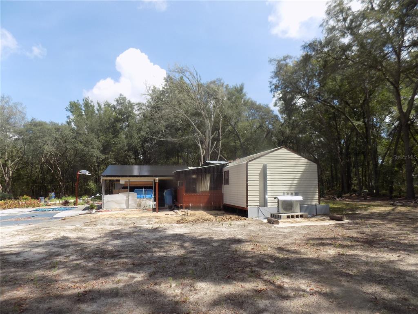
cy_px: 157
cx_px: 209
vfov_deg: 58.9
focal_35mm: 23
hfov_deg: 73.9
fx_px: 278
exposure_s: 1/800
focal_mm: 4
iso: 80
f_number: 3.1
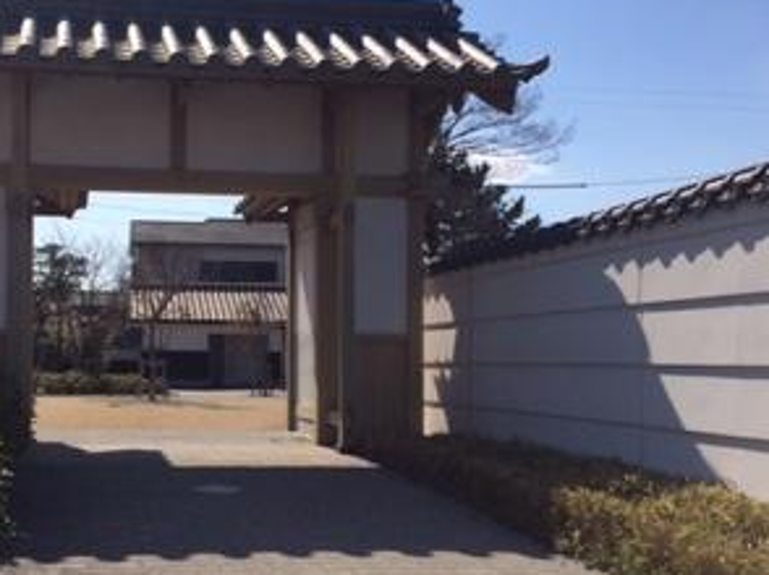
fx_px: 1088
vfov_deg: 29.6
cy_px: 324
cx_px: 204
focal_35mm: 49
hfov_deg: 38.1
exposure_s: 1/3731
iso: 40
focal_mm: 4.12
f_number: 2.2
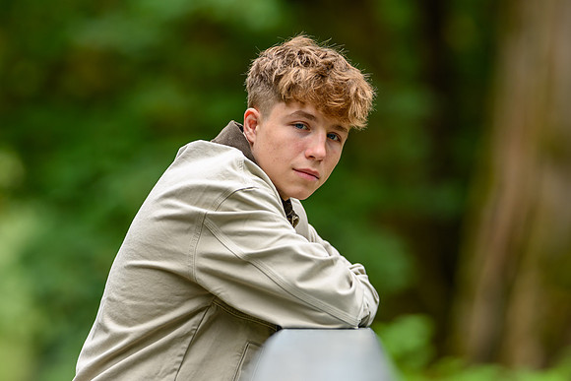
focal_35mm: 175
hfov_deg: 11.8
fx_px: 2773
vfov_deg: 7.9
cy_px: 194
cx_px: 276
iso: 160
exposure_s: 1/250
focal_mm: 135
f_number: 1.8
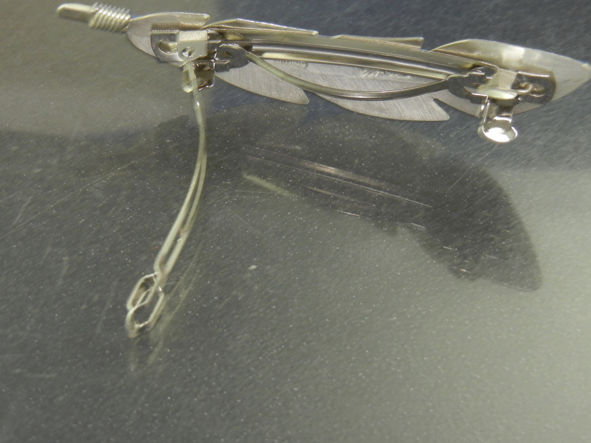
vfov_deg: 18.2
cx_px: 317
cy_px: 191
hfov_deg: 24.1
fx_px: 1383
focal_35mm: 81
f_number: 4.1
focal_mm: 12.2
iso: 346
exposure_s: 1/30
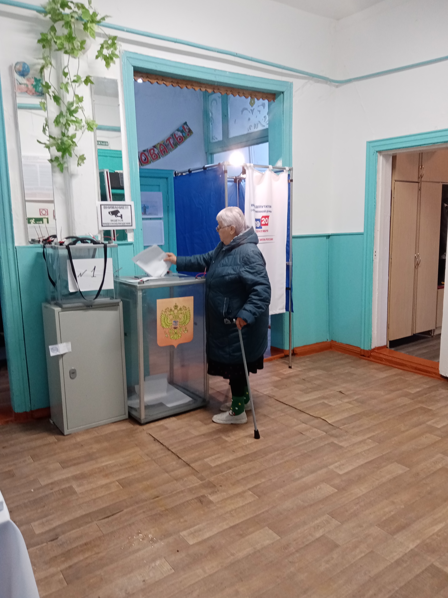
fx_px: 449
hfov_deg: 53.1
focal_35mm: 26
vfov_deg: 67.3
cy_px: 299
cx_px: 224
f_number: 1.8
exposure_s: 1/25
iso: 196
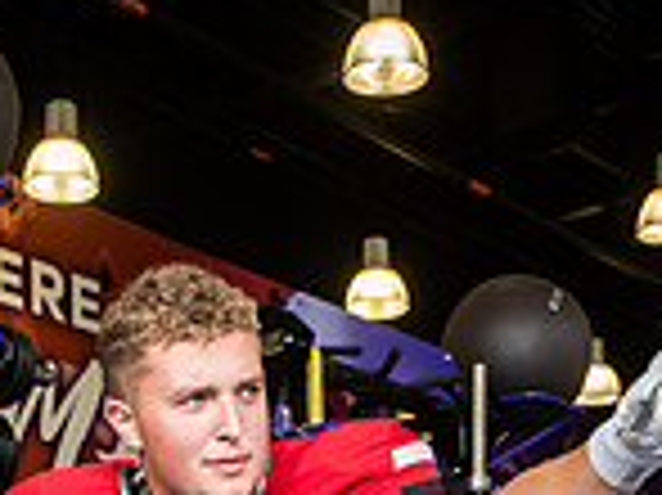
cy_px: 958
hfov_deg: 18.5
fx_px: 2026
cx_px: 212
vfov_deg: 12.4
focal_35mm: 106
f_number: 5.6
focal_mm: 36
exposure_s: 1/250
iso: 500
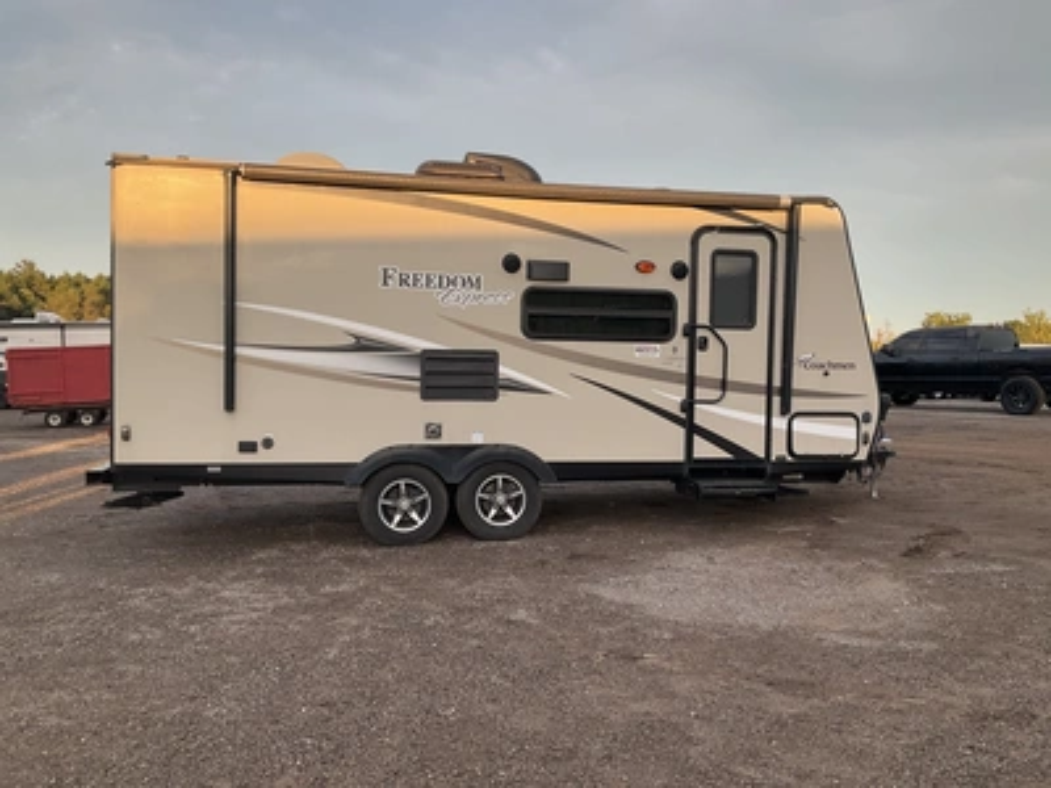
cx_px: 526
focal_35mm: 29
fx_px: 880
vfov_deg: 48.2
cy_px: 394
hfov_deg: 61.7
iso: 25
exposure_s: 1/305
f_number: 1.8
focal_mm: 3
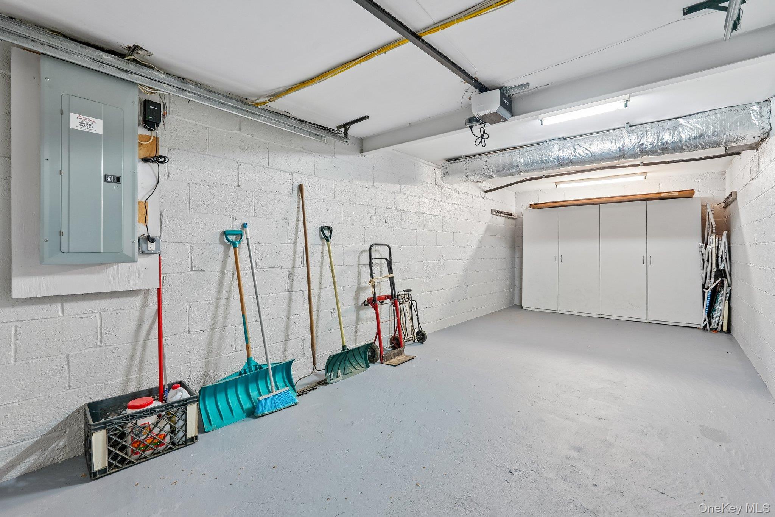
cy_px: 258
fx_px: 344
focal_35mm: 16
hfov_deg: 96.7
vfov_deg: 73.7
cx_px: 388
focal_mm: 16
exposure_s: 1/2.5
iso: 400
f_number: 8
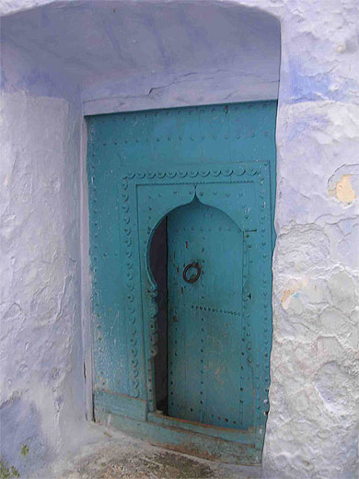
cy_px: 240
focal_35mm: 38
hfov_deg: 37.7
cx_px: 180
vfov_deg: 49.0
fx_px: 525
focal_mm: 5.8
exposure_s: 1/30
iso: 100
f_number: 2.8
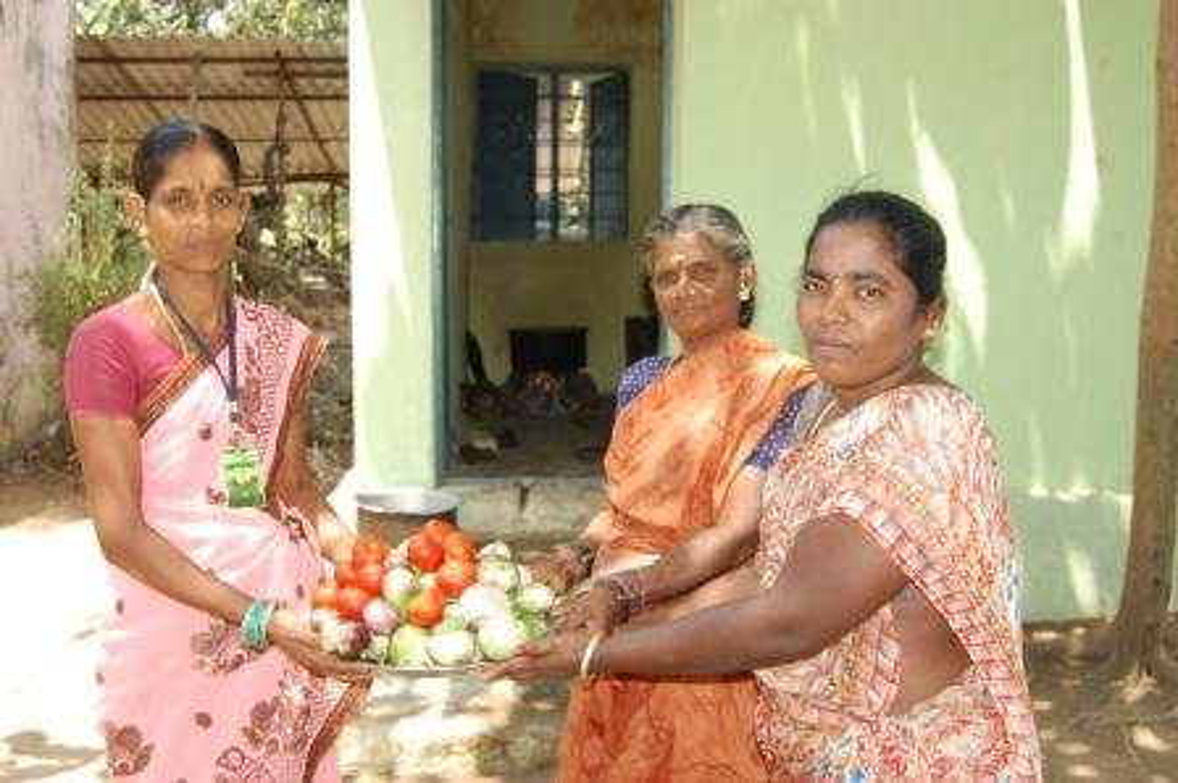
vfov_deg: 36.8
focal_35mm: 36
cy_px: 392
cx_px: 589
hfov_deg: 53.2
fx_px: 1177
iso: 200
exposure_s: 1/125
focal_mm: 24
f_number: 5
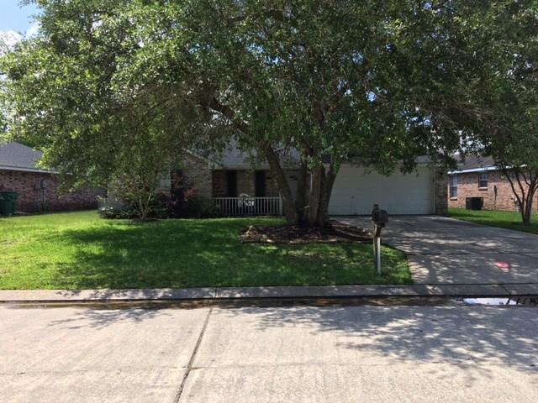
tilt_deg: +0.9
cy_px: 202
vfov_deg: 48.2
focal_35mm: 29
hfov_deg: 61.7
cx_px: 269
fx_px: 451
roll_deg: +0.6
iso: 25
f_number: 2.2
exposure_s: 1/739
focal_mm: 4.15
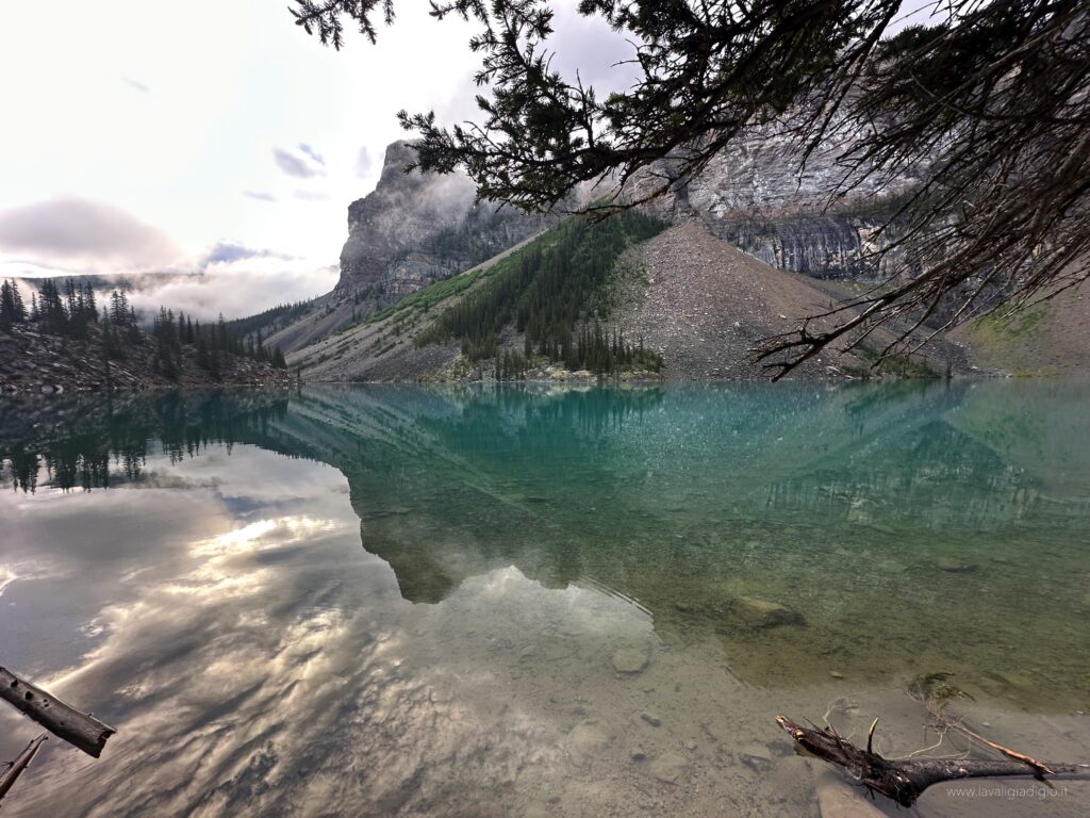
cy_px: 409
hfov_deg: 102.1
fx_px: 441
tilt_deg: -4.0
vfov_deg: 85.7
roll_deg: +0.3
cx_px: 545
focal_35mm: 14
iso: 64
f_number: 2.2
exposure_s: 1/99
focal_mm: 2.22
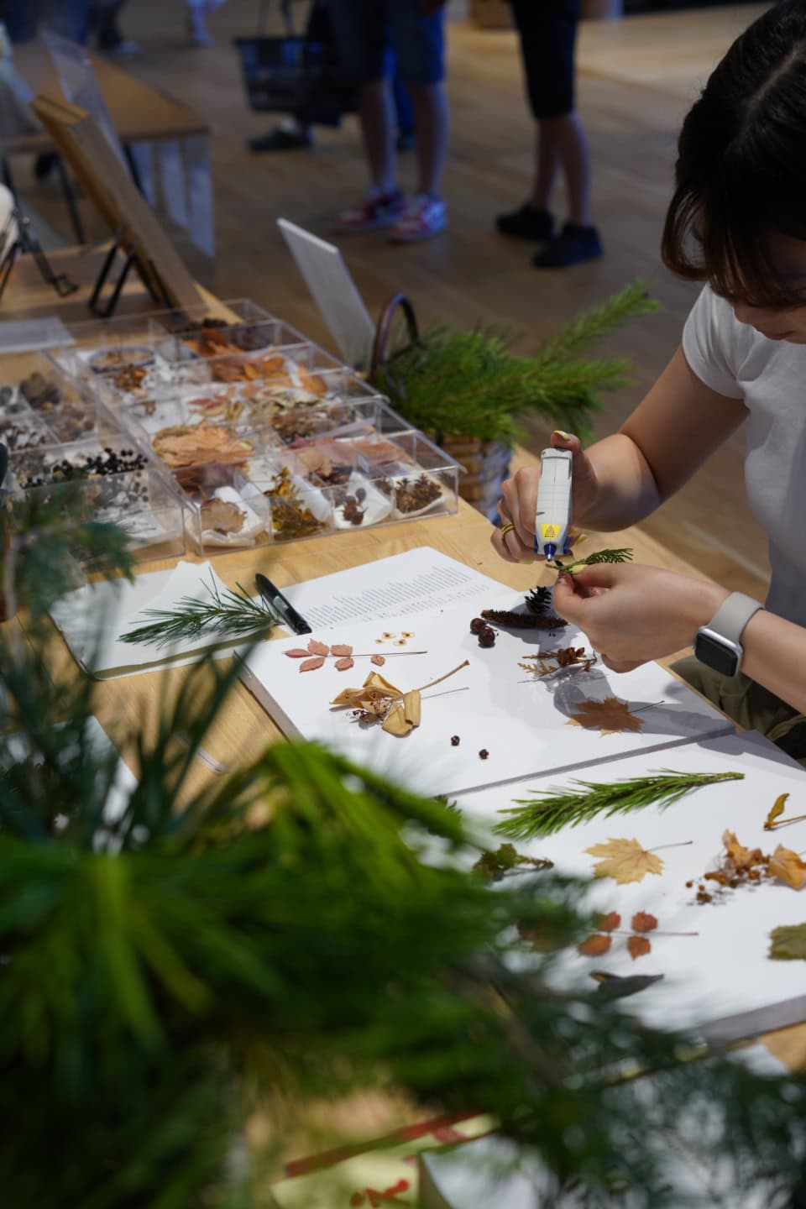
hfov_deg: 24.6
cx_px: 403
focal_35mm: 55
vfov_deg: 36.2
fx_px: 1847
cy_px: 604
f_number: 4.5
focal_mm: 55
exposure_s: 1/250
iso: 500
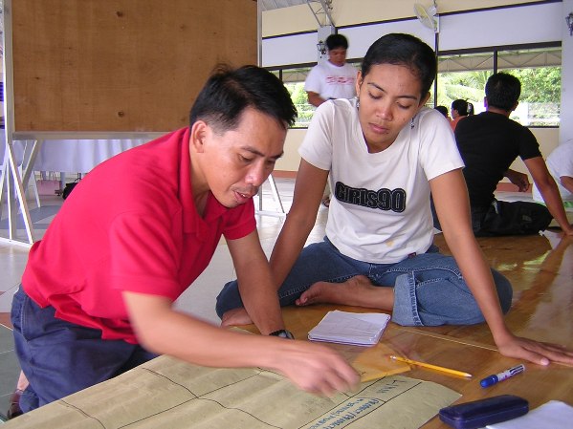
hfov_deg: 51.4
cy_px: 214
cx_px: 286
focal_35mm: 36
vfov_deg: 39.6
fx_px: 596
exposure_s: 1/30
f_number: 2.6
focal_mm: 4.7
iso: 100
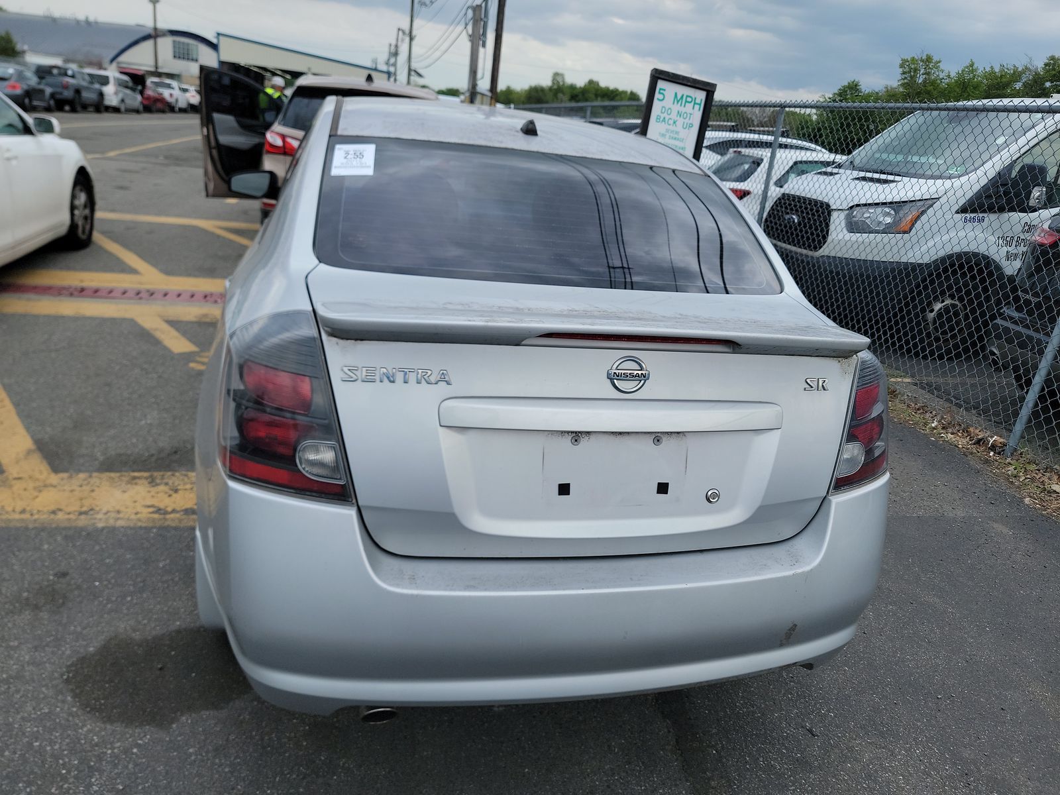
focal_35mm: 24
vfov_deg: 56.8
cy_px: 398
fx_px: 735
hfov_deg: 71.6
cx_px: 530
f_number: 1.8
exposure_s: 1/589
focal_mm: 6.7
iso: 50
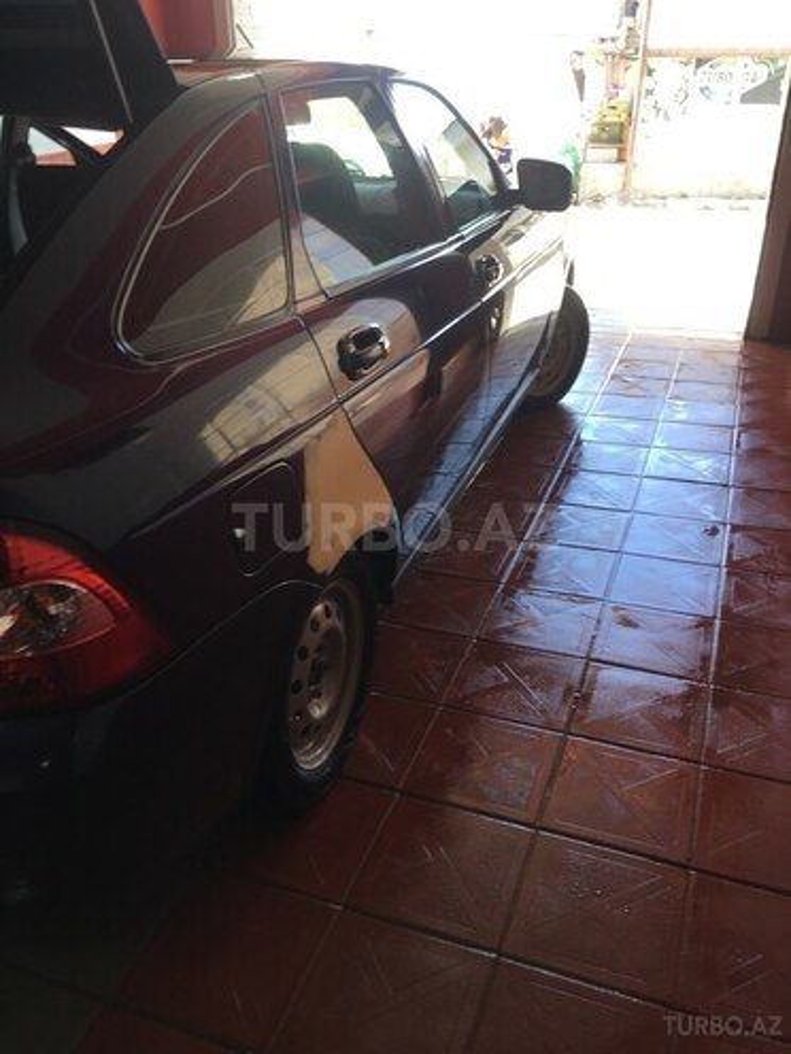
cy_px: 527
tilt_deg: -26.8
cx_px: 396
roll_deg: +2.1
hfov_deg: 48.2
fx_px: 884
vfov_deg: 61.7
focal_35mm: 29
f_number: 2.2
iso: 25
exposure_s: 1/50
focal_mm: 4.15
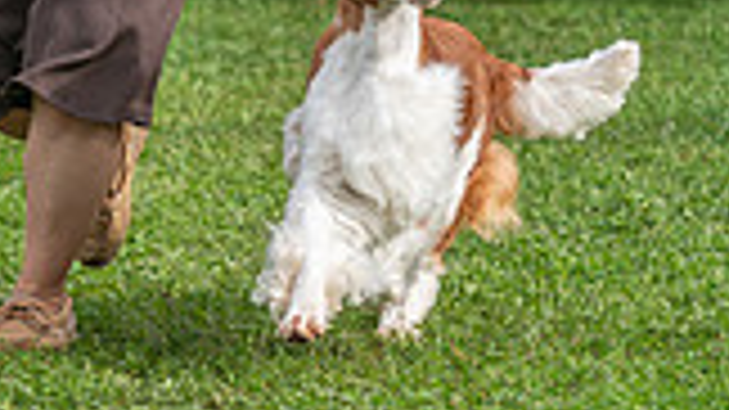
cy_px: -86
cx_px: 171
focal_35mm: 312
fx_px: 6029
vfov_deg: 3.9
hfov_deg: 6.9
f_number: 2.8
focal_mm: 83
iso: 100
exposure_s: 1/1000
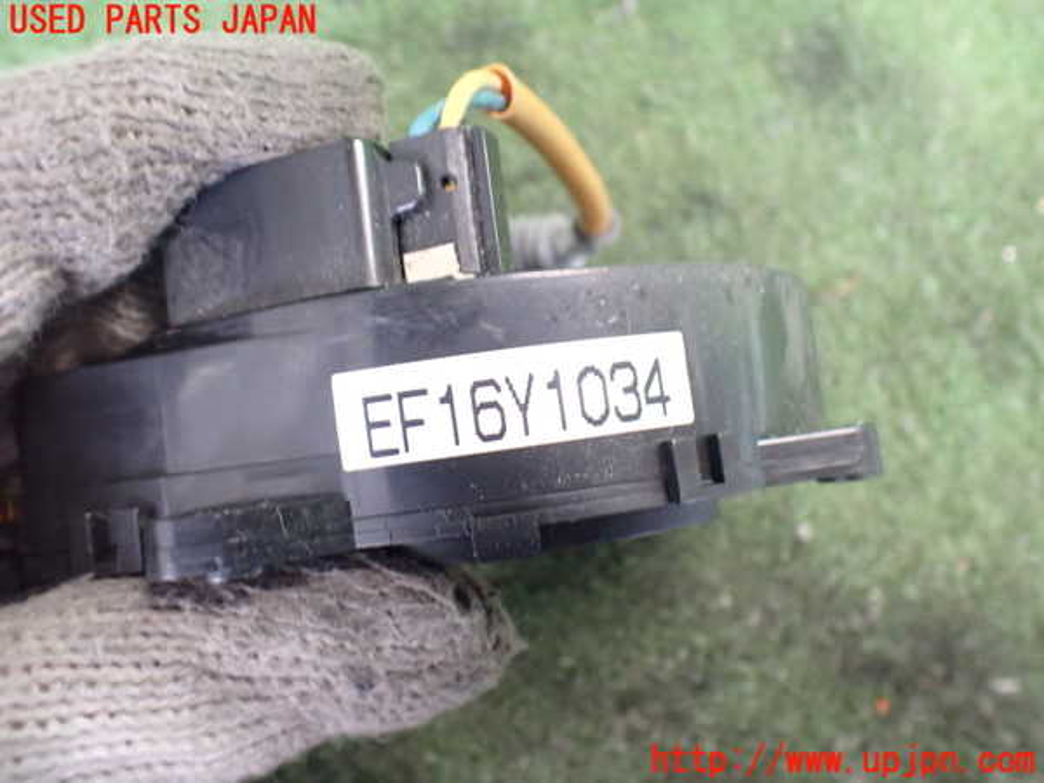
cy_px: 392
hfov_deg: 60.0
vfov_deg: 46.8
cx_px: 522
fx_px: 905
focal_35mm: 30
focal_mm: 5.4
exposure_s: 1/30
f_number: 2.3
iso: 1000
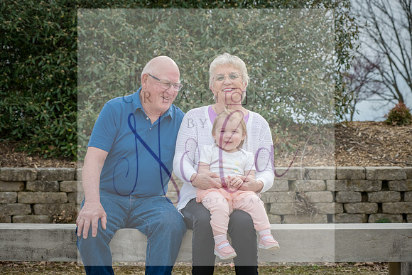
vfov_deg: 15.9
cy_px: 138
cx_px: 206
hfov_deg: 23.6
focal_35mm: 86
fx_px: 984
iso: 400
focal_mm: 86
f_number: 9
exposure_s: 1/640
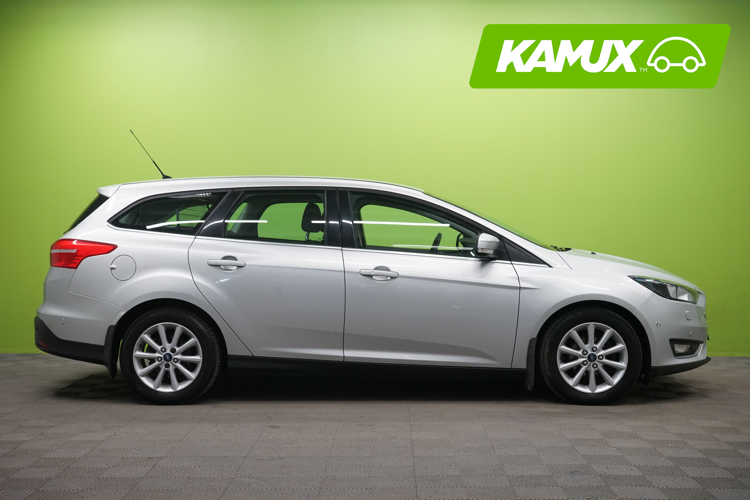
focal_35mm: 45
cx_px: 375
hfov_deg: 43.6
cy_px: 250
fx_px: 937
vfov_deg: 29.9
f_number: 9
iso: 2000
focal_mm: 45
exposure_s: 1/25
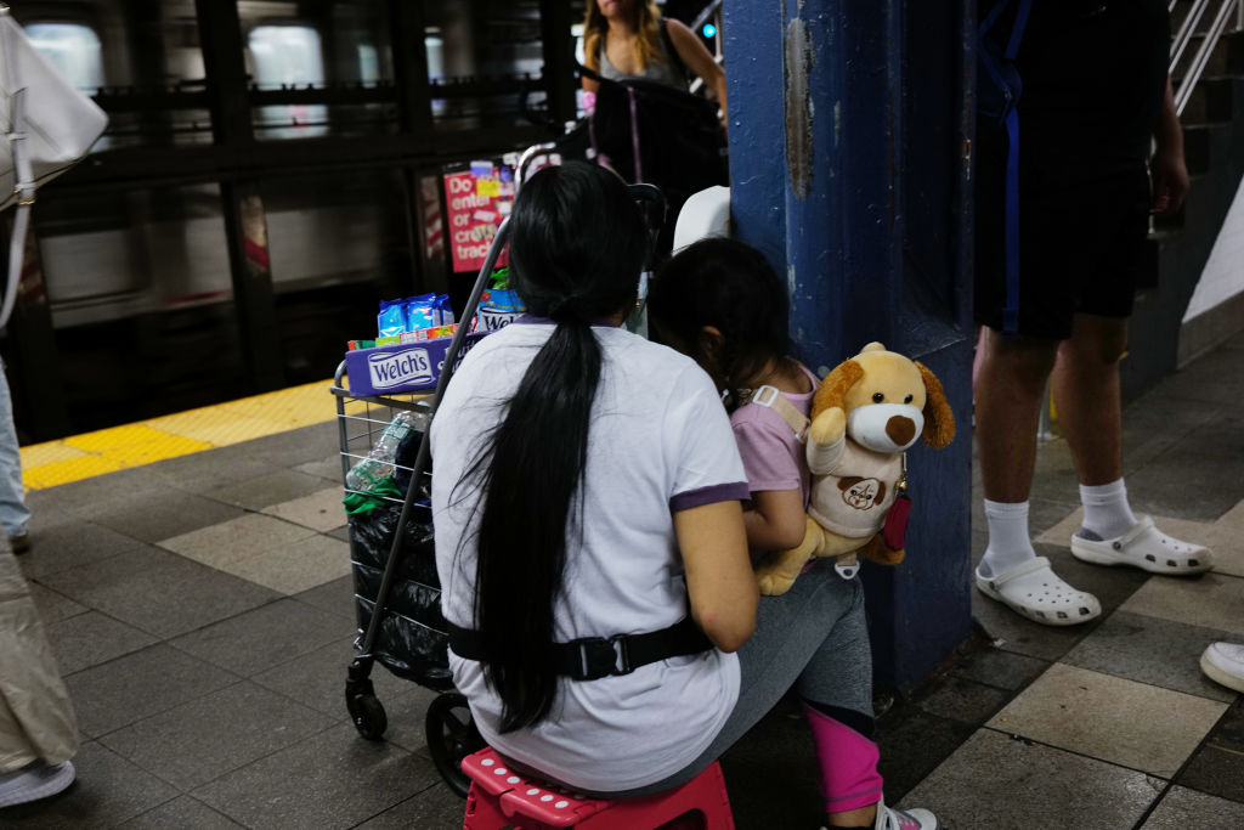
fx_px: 1244
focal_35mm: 36
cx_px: 622
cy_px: 415
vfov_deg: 36.9
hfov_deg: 53.1
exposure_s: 1/80
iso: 1600
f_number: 4
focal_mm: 36
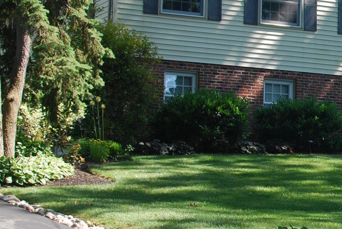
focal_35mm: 134
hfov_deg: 14.7
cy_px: 121
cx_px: 418
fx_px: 1277
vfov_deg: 10.2
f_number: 5.6
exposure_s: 1/125
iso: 160
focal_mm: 35
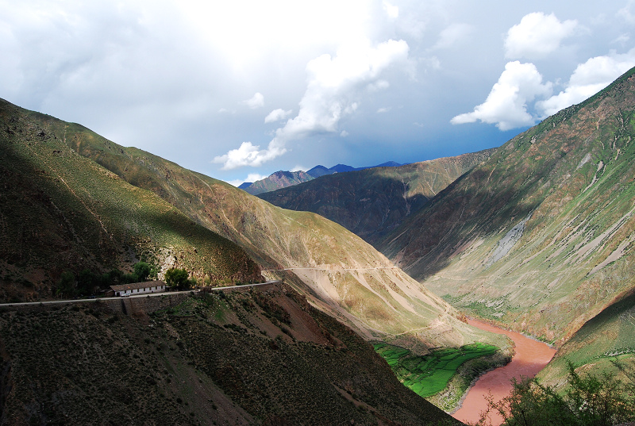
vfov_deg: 48.1
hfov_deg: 67.3
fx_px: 477
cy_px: 213
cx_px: 318
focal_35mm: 27
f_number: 10
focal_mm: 18
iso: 200
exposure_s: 1/250
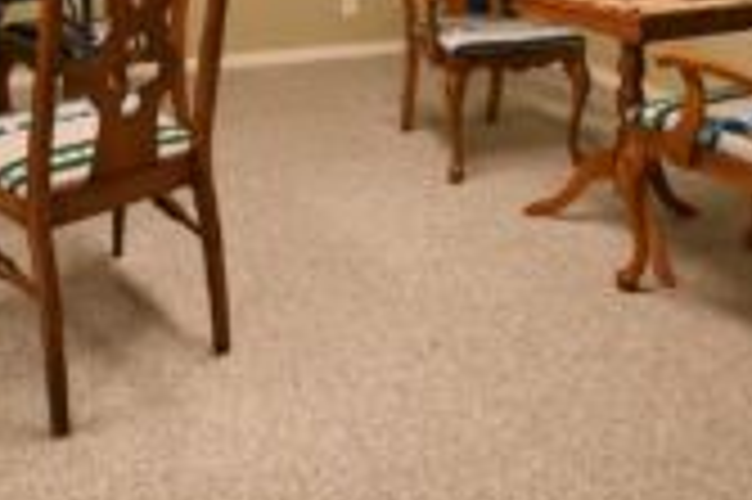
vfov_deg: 32.1
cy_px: -61
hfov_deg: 52.9
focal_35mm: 36
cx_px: 315
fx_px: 751
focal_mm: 10
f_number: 11
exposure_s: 1/2
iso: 200
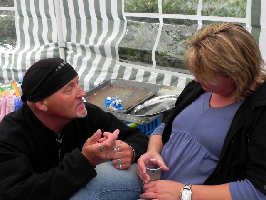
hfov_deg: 33.2
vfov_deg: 25.2
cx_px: 133
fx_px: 446
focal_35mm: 58
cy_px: 100
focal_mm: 10.3
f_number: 3.5
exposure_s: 1/49.4
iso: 160
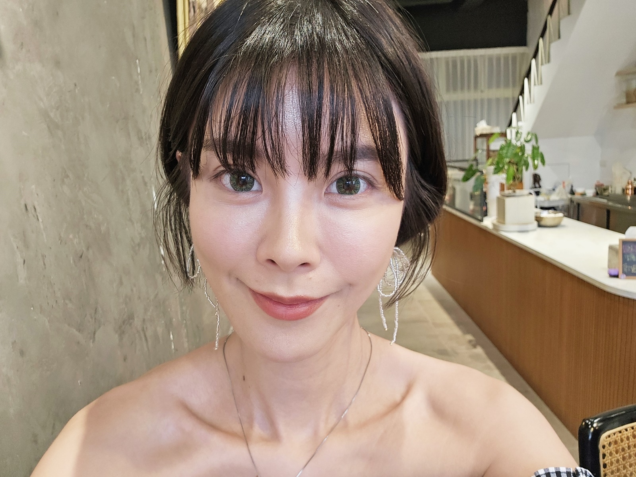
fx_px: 459
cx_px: 318
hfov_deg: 69.4
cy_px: 238
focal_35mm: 25
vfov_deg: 54.9
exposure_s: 1/60
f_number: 2.2
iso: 250
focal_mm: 3.3
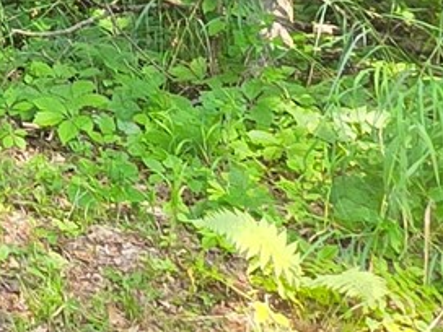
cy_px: -397
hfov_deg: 13.0
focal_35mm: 98
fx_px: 1254
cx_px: -722
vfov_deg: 12.6
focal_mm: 2.2
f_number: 1.9
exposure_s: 1/120
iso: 80
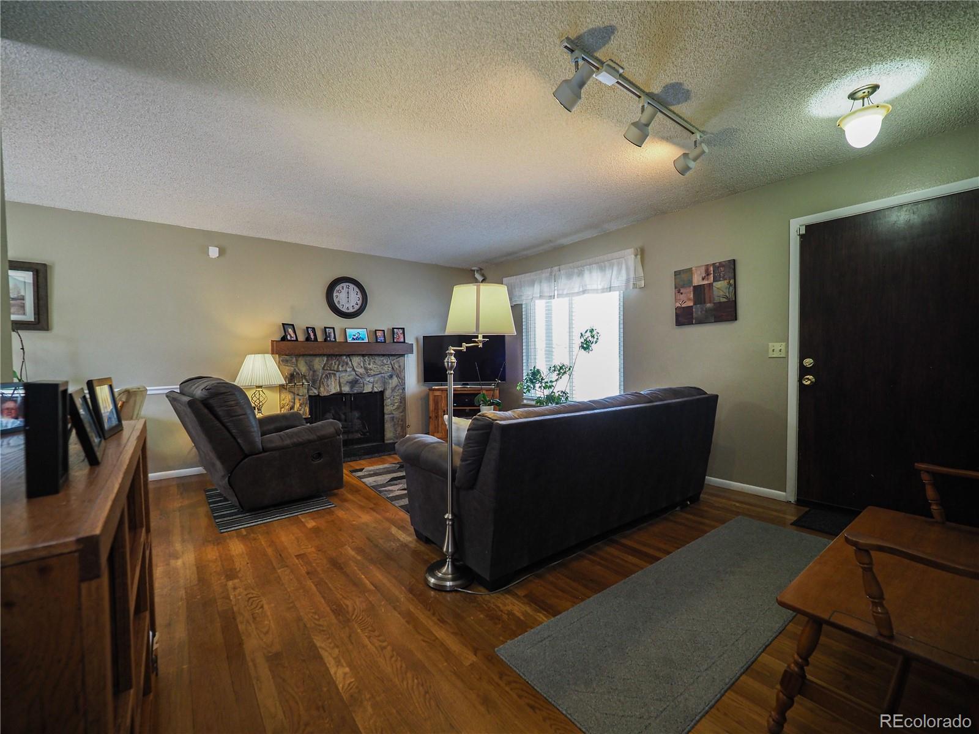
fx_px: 396
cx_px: 490
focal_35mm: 14
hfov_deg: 102.1
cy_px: 367
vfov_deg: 85.7
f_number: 2.8
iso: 500
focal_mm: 7
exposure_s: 1/60
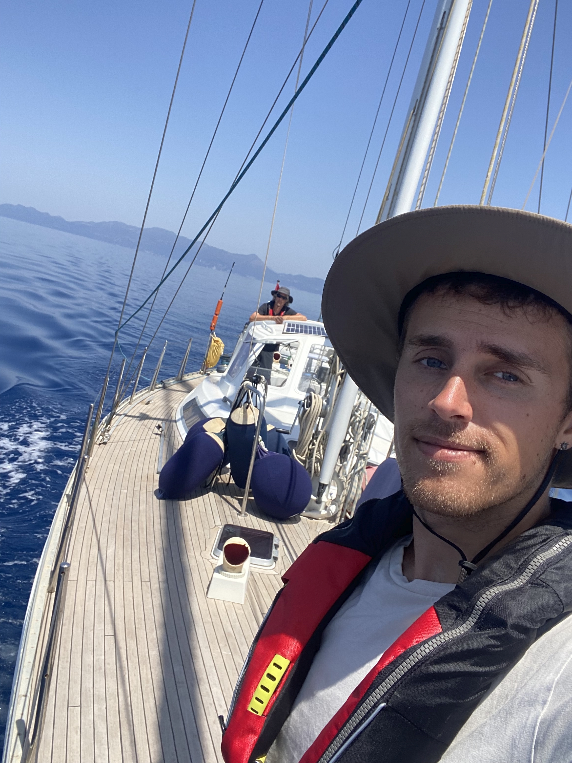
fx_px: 661
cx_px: 286
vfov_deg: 60.0
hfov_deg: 46.8
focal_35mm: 30
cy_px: 382
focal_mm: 2.71
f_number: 2.2
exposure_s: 1/643
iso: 25
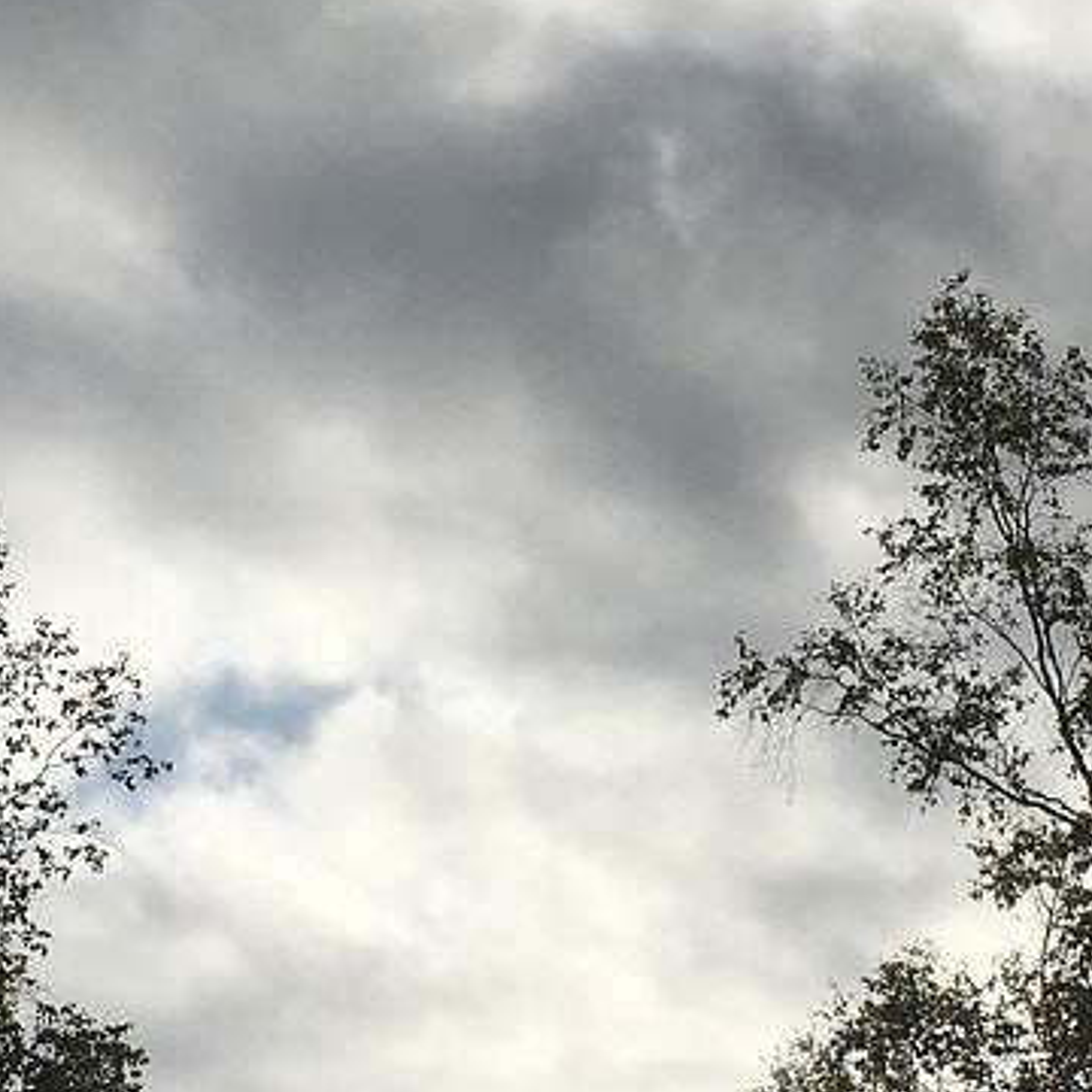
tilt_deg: +24.2
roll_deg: -0.8
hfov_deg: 15.3
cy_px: 710
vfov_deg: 15.3
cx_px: 516
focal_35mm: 114
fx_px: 4069
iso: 25
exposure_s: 1/5128
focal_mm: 4.15
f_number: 2.2
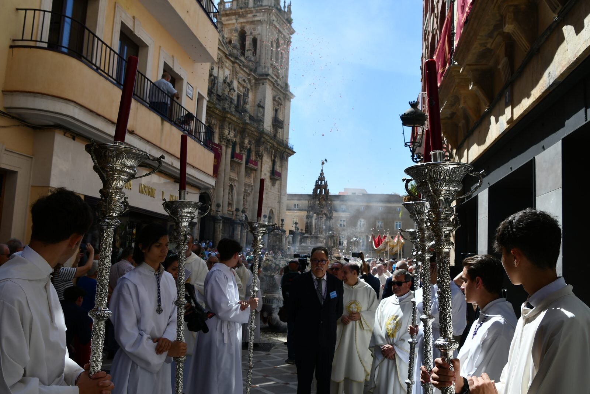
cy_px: 197
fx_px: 508
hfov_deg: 60.3
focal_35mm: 31
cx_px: 295
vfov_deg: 42.3
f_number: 9
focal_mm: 21
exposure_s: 1/320
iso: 100
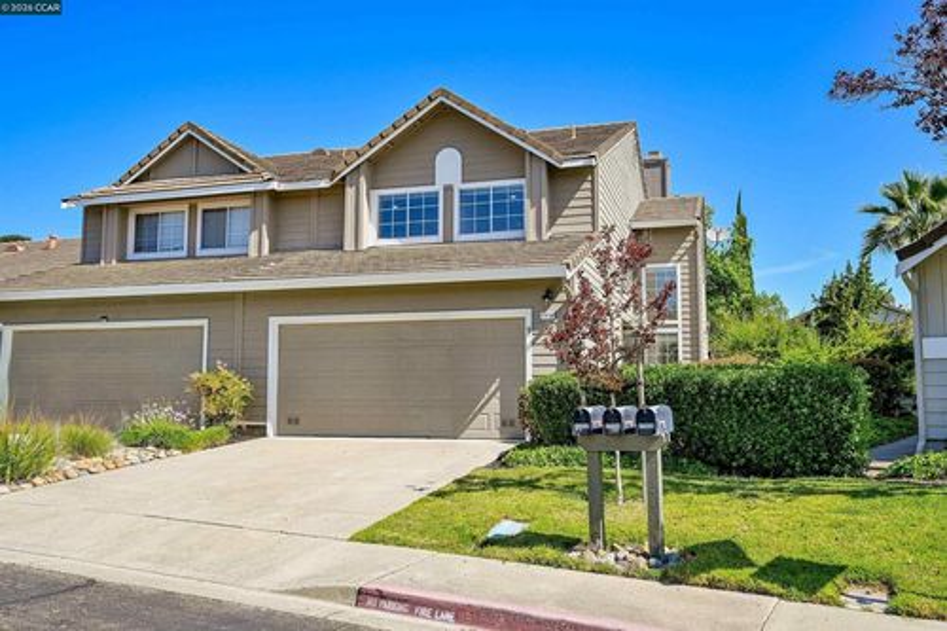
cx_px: 474
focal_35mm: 30
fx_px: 789
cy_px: 316
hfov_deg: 61.9
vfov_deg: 43.6
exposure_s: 1/640
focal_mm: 30
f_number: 7.1
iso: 320
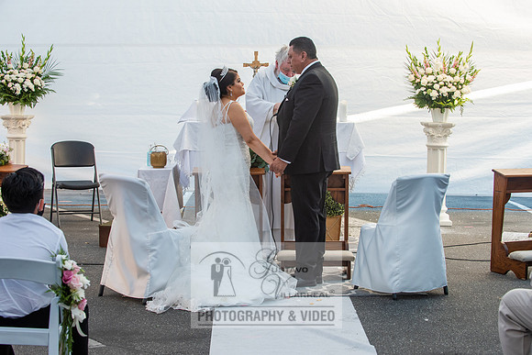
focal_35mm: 73
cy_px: 177
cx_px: 266
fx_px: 1081
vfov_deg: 18.6
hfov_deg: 27.6
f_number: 6.3
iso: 800
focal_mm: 70
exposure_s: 1/125
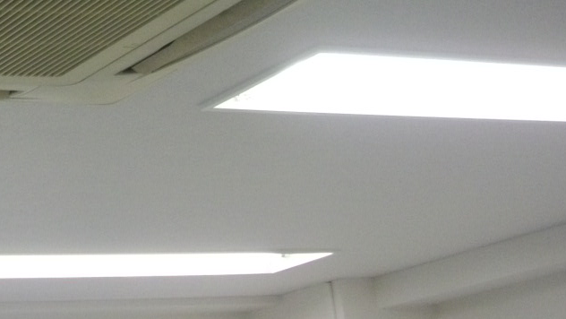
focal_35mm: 102
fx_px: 1531
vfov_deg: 11.6
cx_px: -52
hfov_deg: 20.0
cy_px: -93
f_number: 2.8
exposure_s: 1/125
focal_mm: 6.2
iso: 180
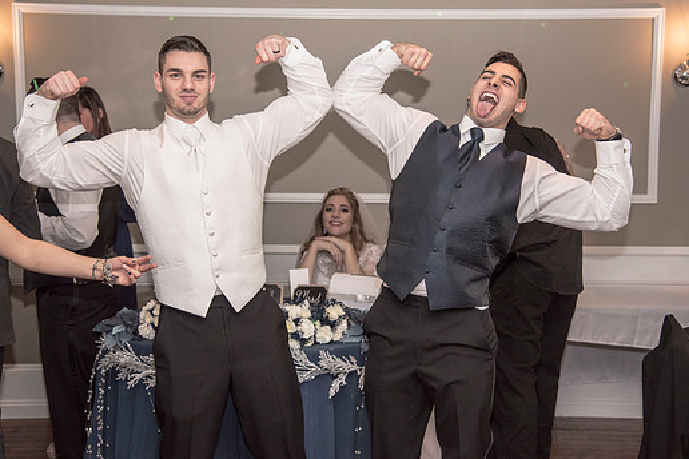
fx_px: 1033
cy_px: 215
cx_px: 340
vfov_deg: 25.1
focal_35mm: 54
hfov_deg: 36.9
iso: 1000
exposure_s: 1/200
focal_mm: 48
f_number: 4
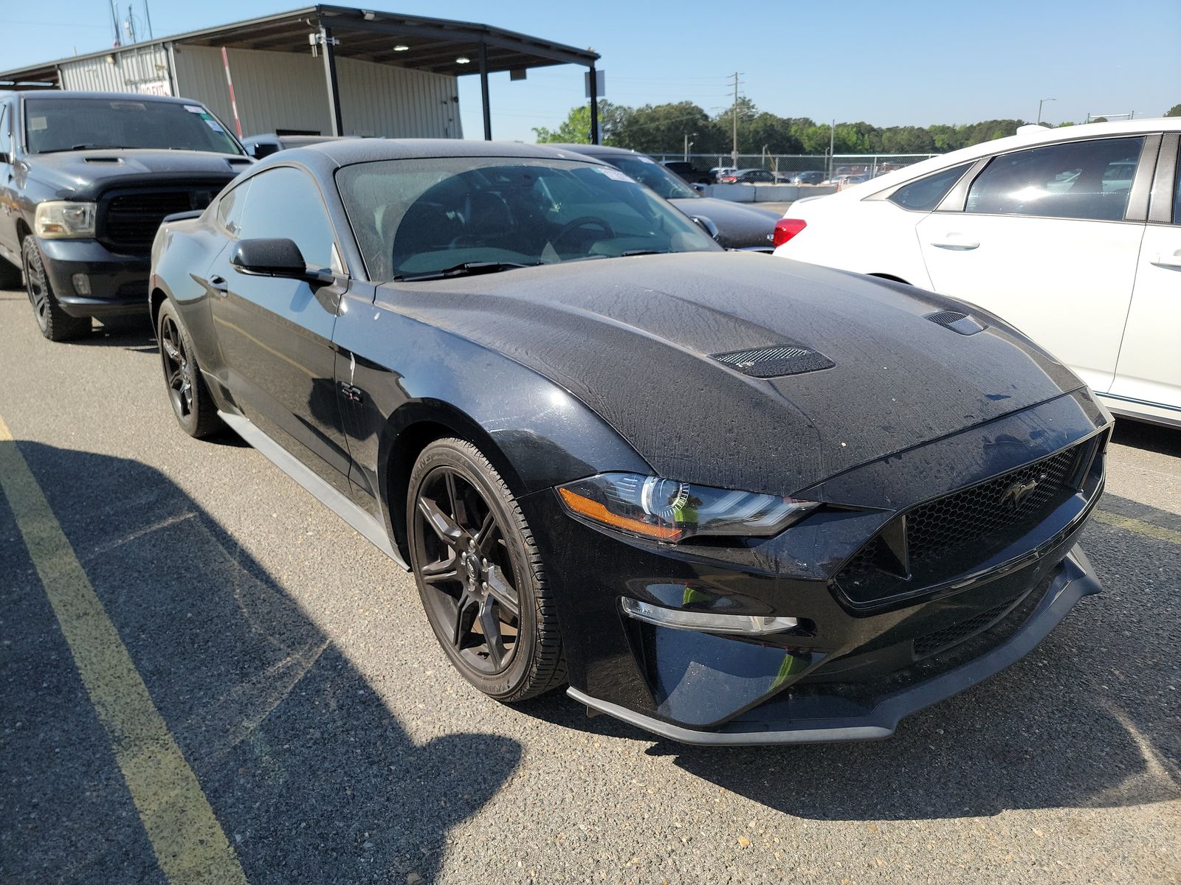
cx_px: 590
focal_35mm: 24
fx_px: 819
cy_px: 442
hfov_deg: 71.6
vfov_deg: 56.8
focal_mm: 6.7
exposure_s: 1/627
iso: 50
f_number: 1.8
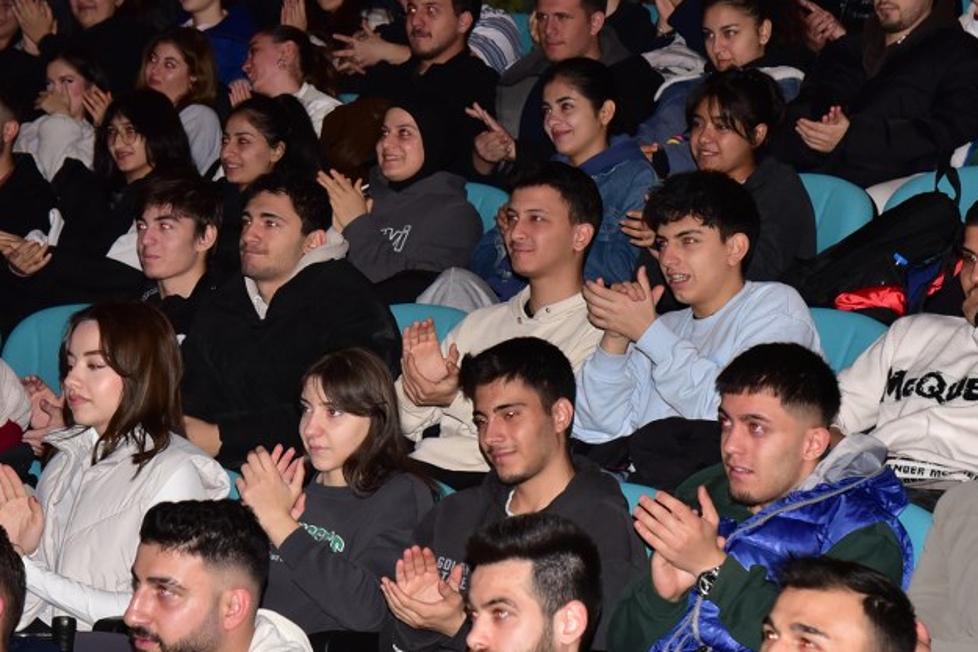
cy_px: 184
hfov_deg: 14.2
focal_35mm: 144
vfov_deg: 9.5
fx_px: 3913
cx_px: 399
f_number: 6.3
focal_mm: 75
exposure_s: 1/200
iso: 2500
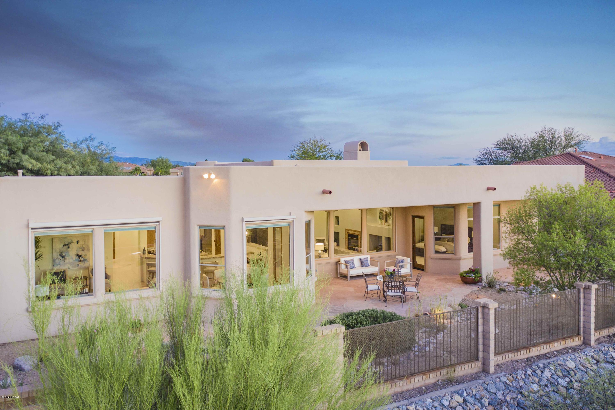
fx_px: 478
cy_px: 205
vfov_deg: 46.4
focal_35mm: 28
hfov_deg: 65.5
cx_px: 308
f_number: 2.8
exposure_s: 1/8
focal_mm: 10.26
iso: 200
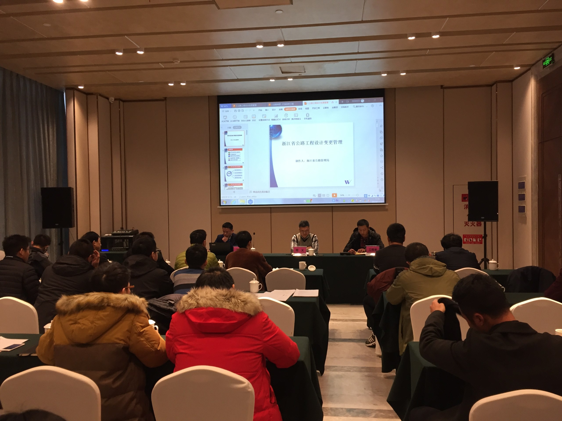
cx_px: 281
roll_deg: -0.2
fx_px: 471
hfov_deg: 61.7
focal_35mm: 29
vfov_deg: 48.2
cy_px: 210
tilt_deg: -1.6
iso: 50
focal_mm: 4.15
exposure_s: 1/33
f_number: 2.2
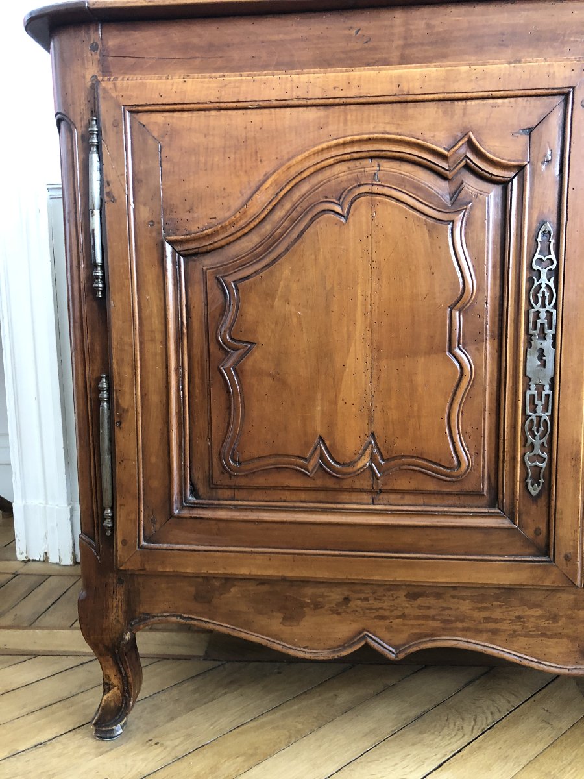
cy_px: 390
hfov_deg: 49.7
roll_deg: +1.4
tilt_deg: -5.3
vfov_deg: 63.4
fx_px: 630
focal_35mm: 28
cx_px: 292
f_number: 1.8
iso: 100
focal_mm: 4
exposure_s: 1/11
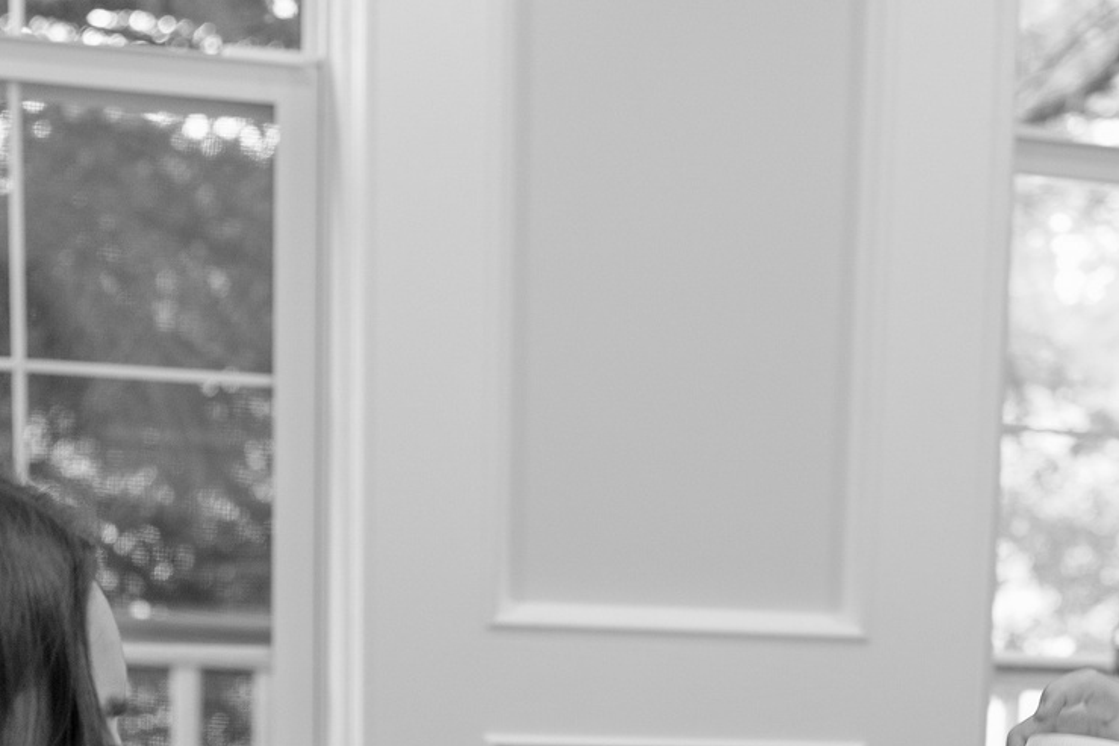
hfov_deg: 20.0
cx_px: 1245
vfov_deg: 13.5
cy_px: 1049
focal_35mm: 97
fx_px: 3015
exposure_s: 1/125
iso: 800
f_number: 2.8
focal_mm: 28
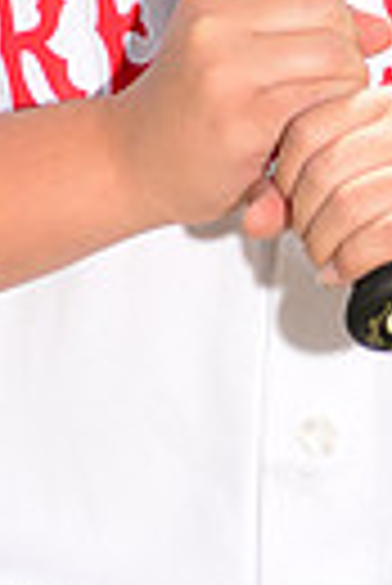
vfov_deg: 2.5
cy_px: -238
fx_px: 13455
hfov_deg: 1.7
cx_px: 223
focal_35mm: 826
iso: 125
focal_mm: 185
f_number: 11
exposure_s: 1/200
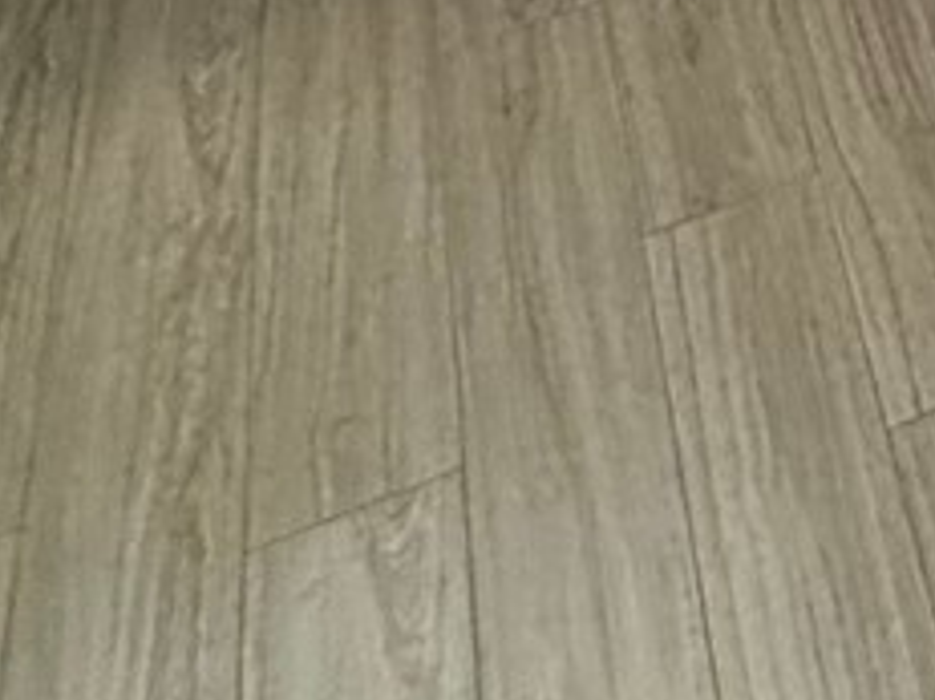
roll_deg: -0.1
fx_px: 2619
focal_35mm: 97
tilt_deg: -4.6
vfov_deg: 10.2
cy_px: -1497
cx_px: 2089
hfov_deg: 14.8
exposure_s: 1/120
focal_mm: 2.22
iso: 80
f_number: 2.2
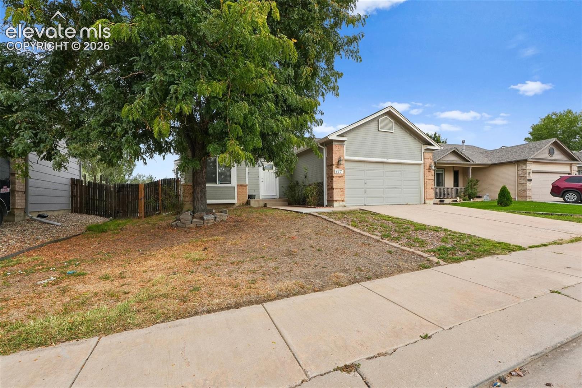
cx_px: 291
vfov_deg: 77.3
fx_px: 242
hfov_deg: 100.4
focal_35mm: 15
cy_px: 194
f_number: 9
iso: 320
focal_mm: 10
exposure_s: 1/400
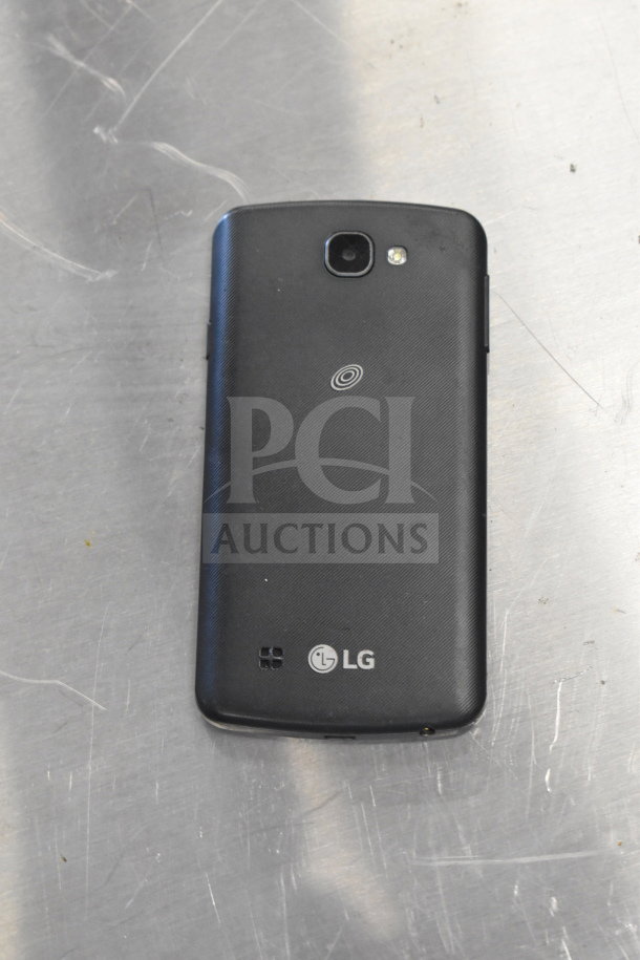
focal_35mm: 82
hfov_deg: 16.6
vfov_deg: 24.6
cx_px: 320
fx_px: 2200
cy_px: 480
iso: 4000
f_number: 5.6
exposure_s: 1/100
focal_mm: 55
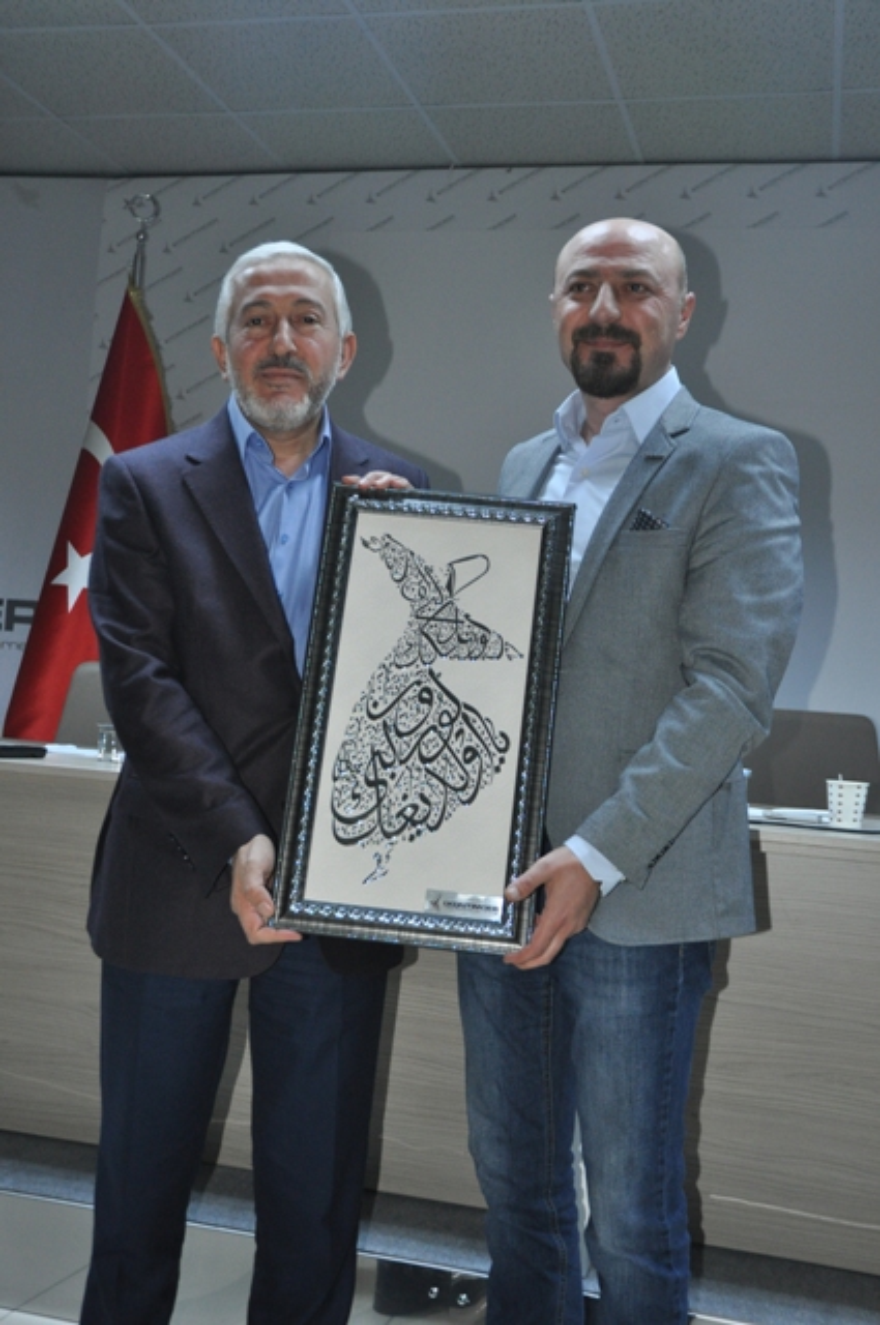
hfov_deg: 32.9
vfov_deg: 48.0
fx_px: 1489
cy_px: 662
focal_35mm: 40
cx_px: 440
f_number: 3.8
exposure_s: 1/60
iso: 800
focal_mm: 27
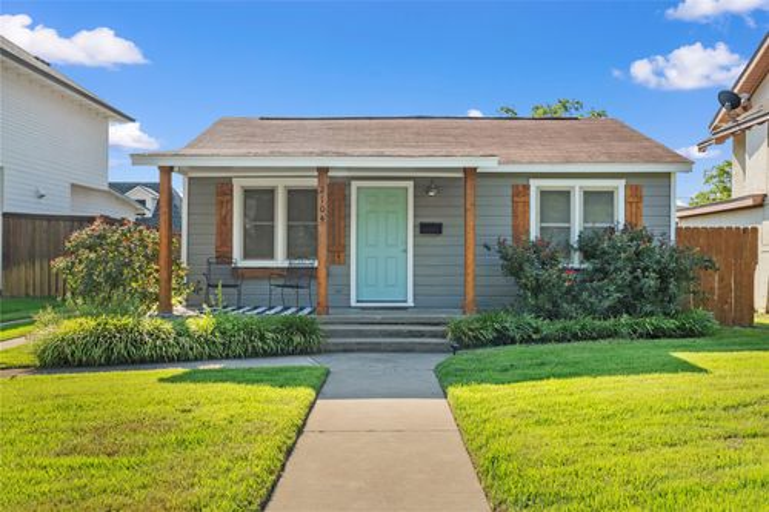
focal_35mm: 30
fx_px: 641
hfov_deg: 61.9
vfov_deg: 43.6
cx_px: 384
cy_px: 256
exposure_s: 1/400
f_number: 10
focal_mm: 20
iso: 320
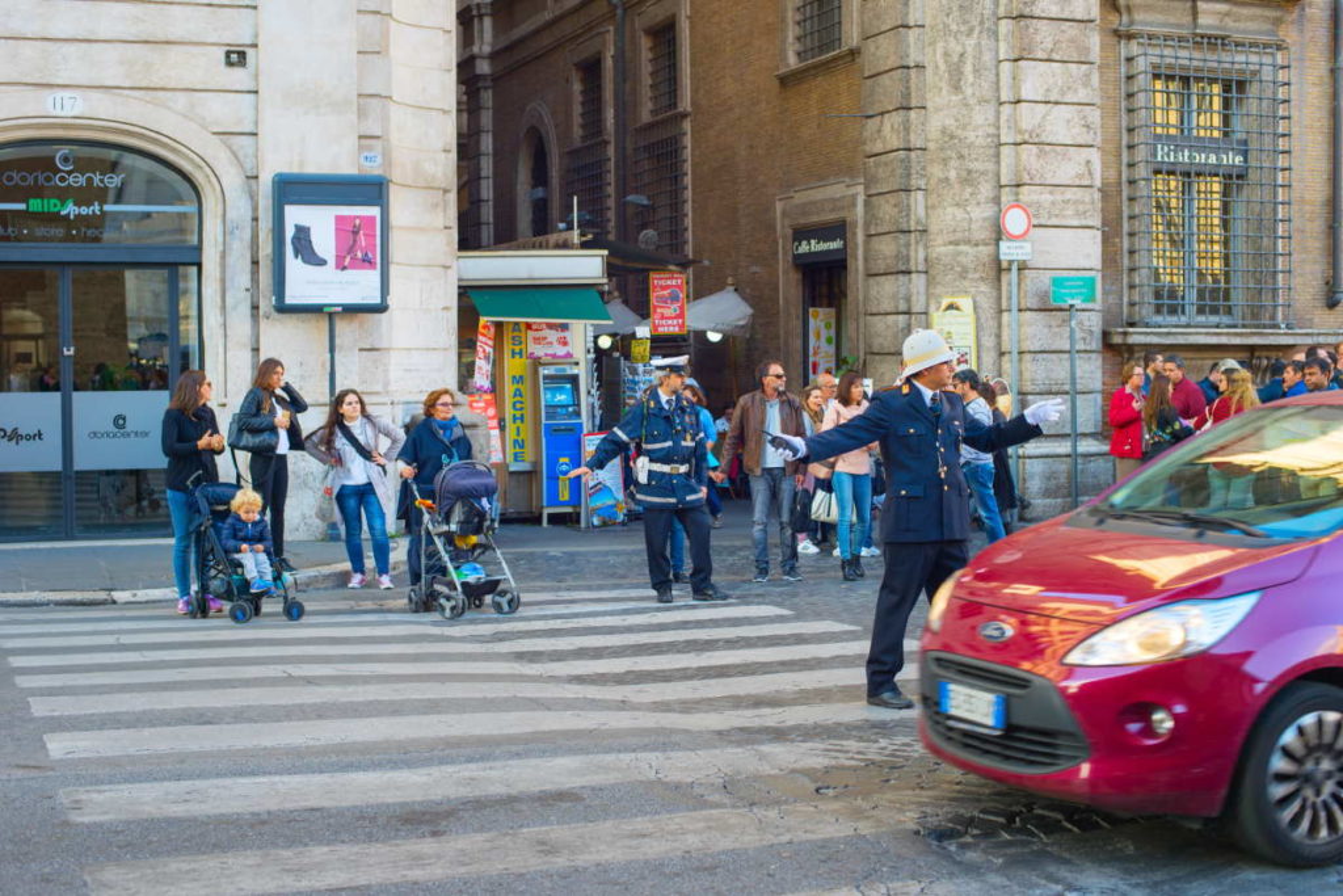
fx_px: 1865
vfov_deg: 27.0
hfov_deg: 39.6
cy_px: 448
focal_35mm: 50
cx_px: 672
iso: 160
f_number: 4
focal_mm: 50
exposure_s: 1/250
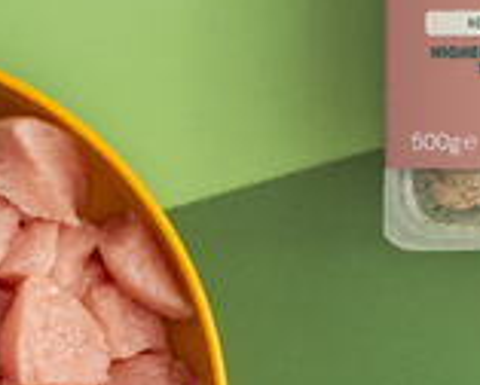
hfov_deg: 6.1
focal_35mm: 313
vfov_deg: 4.9
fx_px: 4452
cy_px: -89
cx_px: 596
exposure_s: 1/125
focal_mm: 56
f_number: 4.5
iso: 320
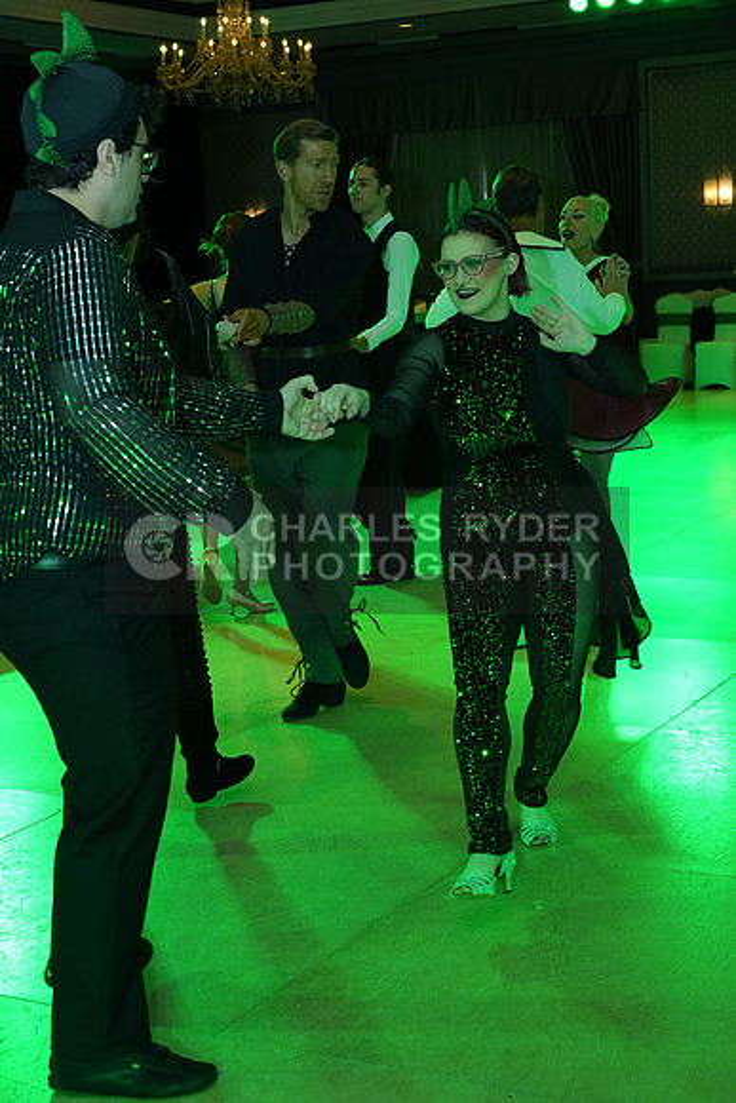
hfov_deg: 23.4
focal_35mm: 58
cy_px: 552
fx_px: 1777
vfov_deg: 34.5
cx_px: 368
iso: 3200
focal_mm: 58
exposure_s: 1/250
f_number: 8
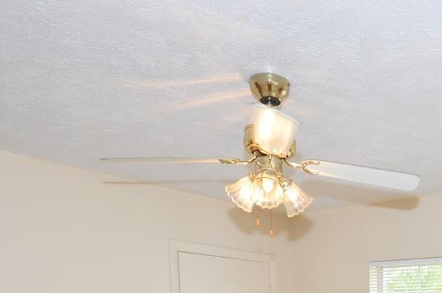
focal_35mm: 39
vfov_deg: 28.4
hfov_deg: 44.1
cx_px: 417
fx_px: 478
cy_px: 376
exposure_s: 1/100
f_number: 5
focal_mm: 10
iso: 400
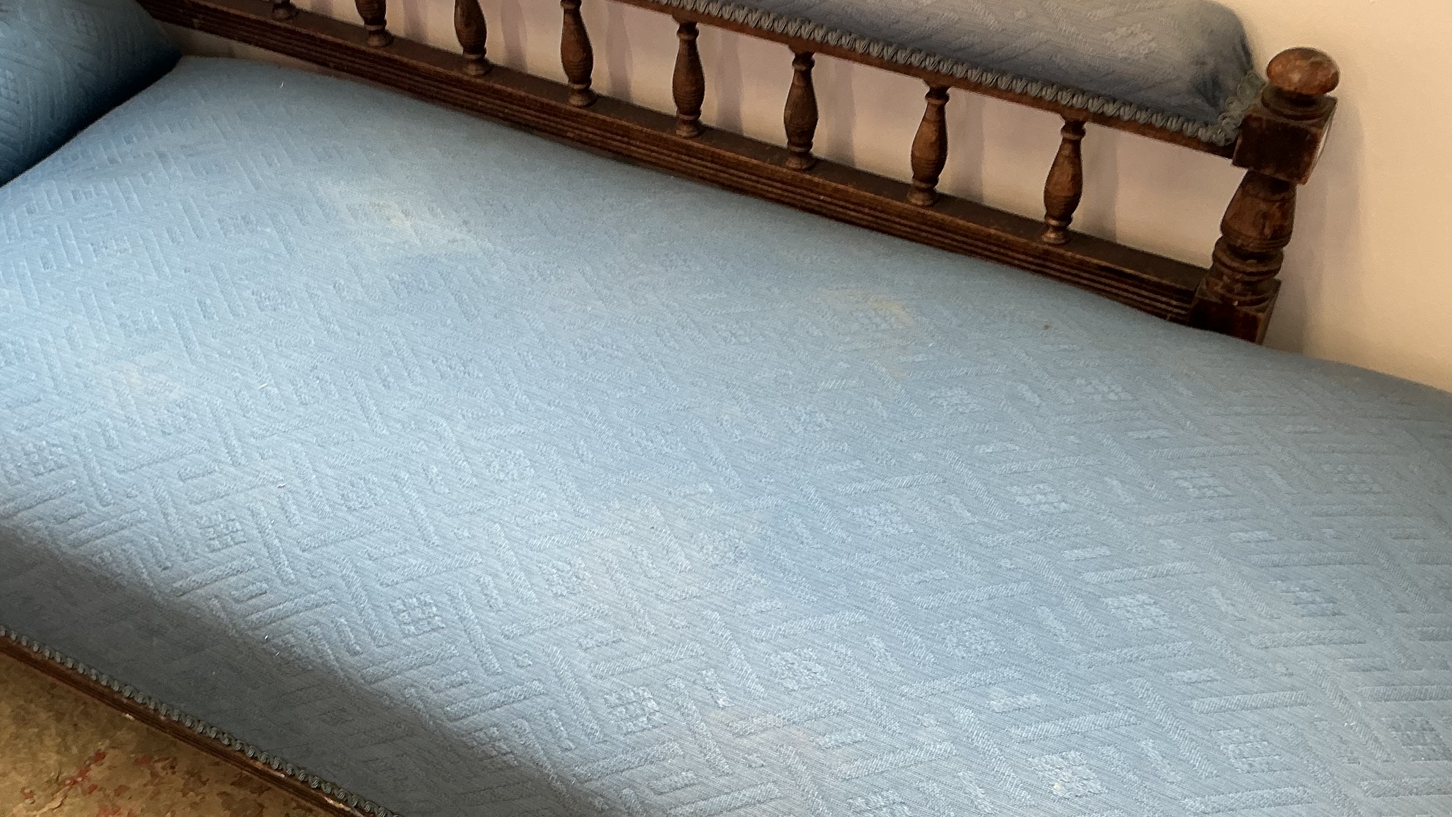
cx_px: 611
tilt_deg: -45.6
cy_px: 491
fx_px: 1694
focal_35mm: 44
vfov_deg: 27.1
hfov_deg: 46.2
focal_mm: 3
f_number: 1.8
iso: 50
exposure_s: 1/60
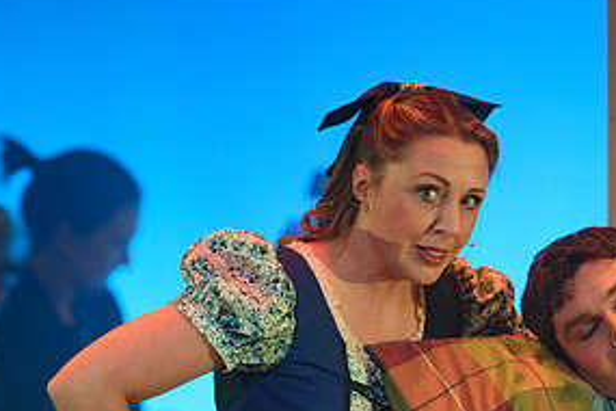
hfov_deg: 4.4
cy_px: 342
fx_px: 8024
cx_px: 585
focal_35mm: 469
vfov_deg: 2.9
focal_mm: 200
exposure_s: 1/160
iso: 800
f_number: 2.8
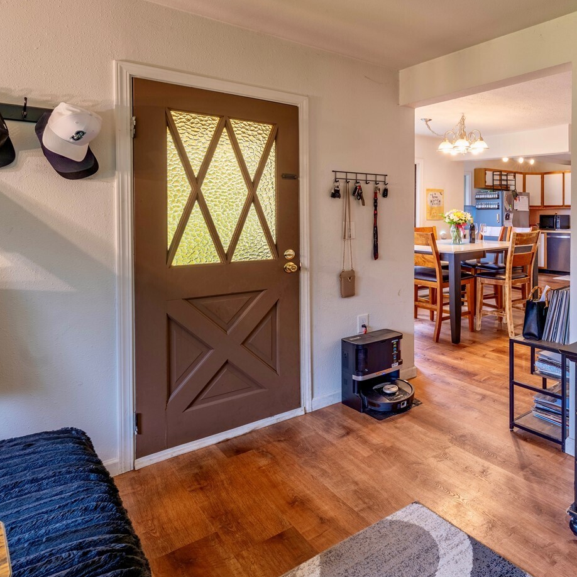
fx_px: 415
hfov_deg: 59.0
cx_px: 523
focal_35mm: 22
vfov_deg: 69.6
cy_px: 304
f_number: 8
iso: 320
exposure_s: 1/13
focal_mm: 14
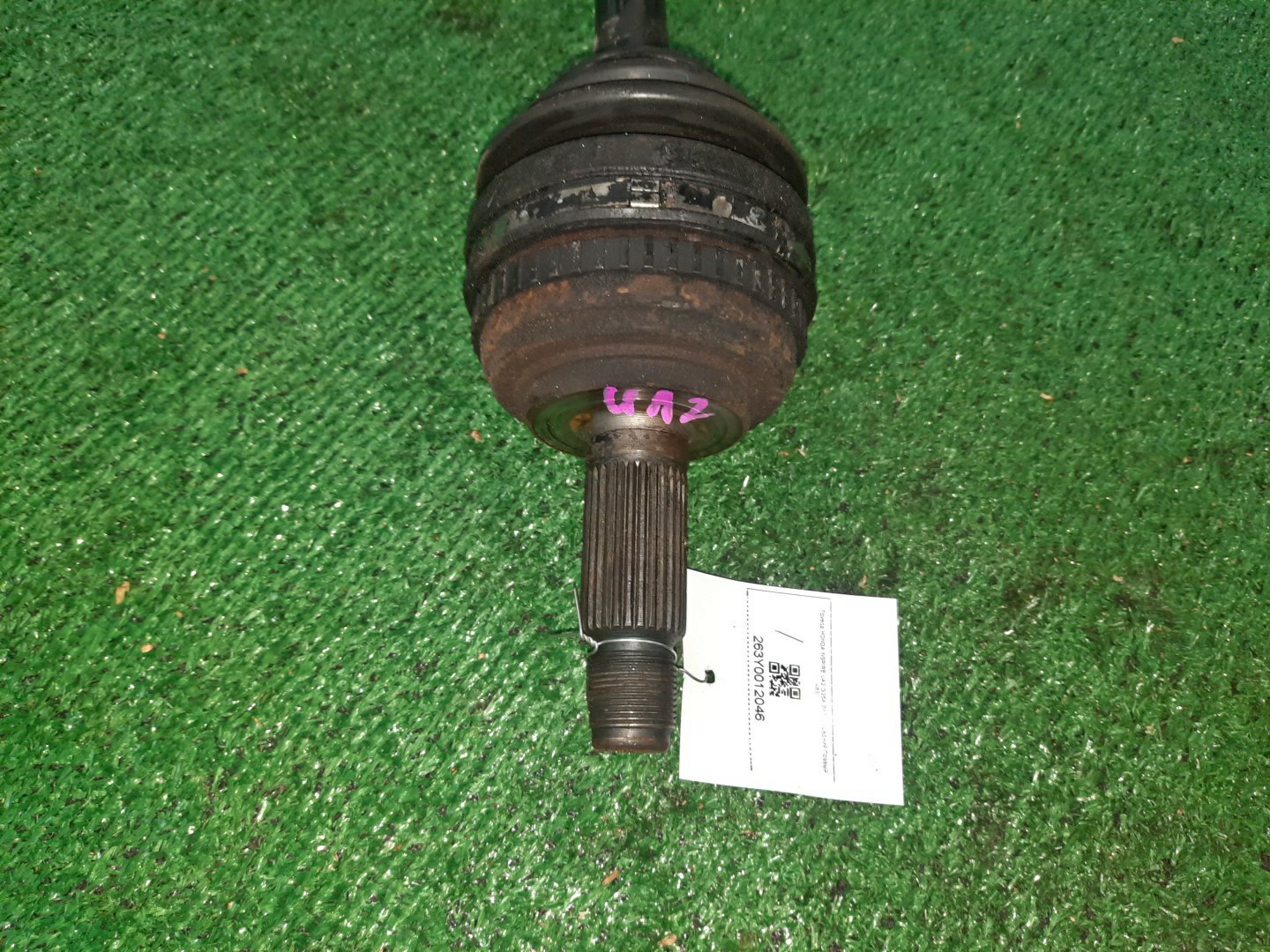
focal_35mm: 25
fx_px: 917
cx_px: 635
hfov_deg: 69.4
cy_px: 476
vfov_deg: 54.9
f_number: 2
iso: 292
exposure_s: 1/33
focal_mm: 4.6
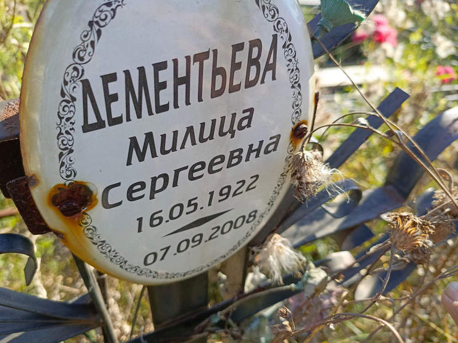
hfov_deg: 65.3
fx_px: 357
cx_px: 222
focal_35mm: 27
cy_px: 181
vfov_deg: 51.3
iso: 110
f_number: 1.69
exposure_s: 1/322
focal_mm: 4.76
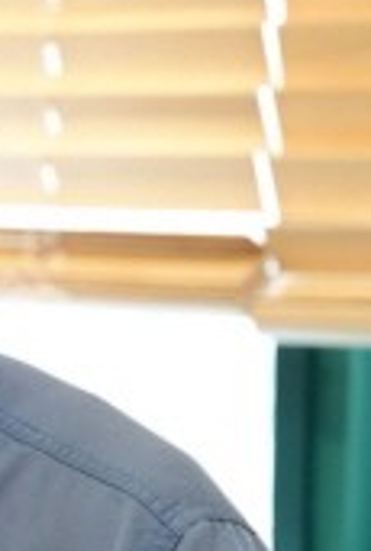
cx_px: -253
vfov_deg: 9.7
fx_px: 3226
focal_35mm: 210
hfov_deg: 6.5
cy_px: 454
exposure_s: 1/60
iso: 1600
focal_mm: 60
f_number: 2.8
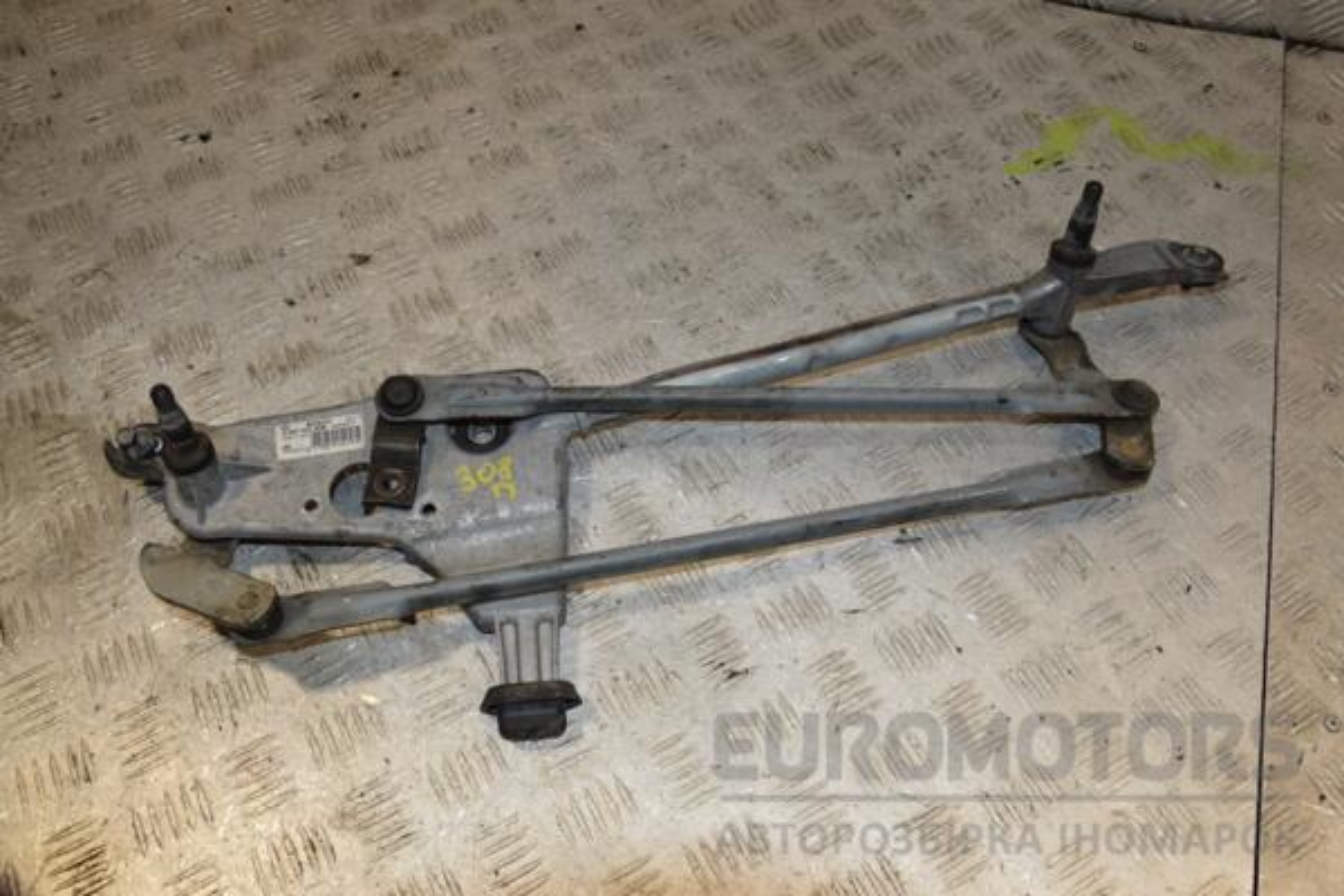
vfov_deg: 41.7
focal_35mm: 32
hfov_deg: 59.5
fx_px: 1176
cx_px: 672
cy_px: 448
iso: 800
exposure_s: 1/200
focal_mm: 21
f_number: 9
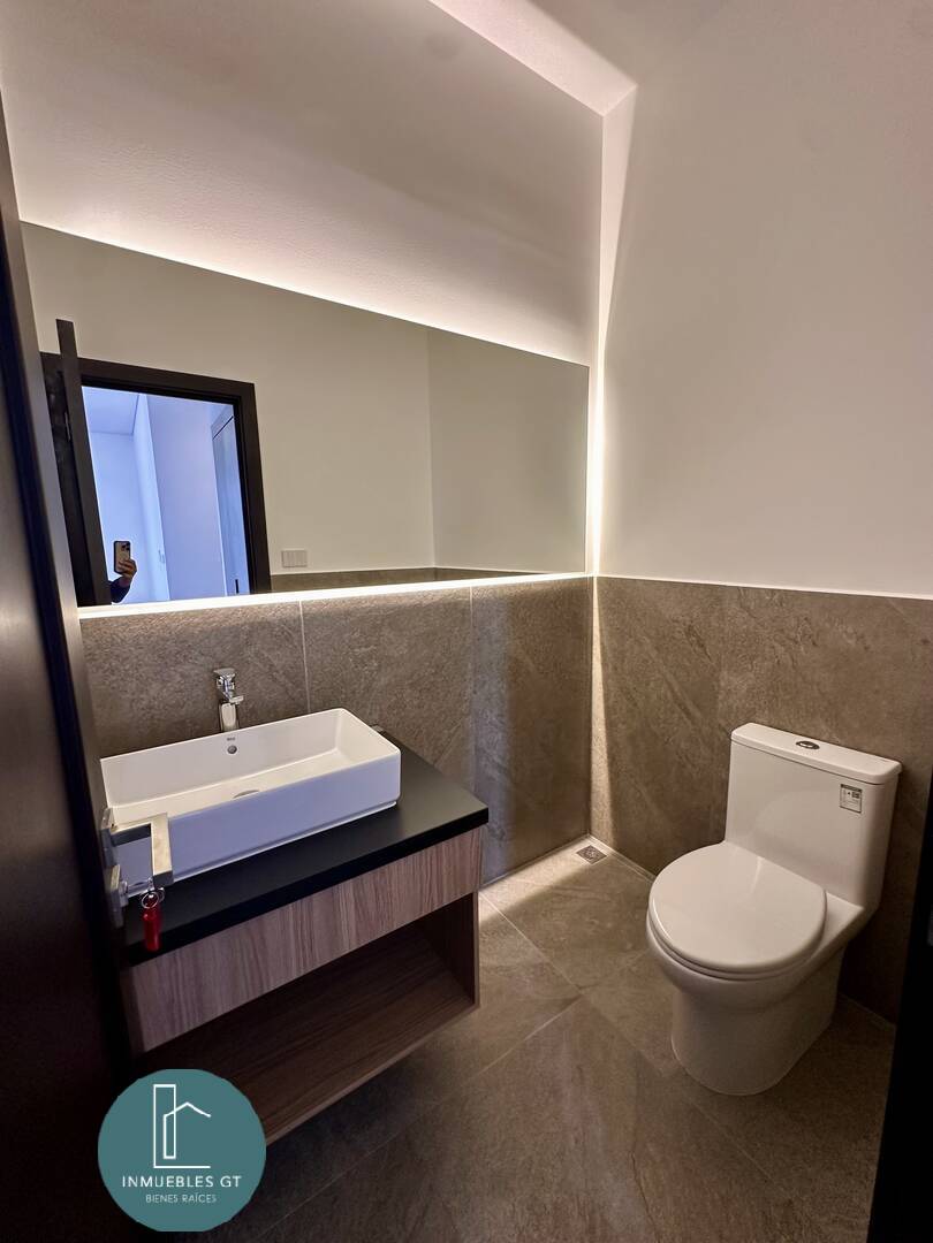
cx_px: 466
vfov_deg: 102.1
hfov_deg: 85.7
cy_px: 622
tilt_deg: -8.2
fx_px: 503
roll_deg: +0.9
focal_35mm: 14
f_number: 2.2
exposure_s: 1/60
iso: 200
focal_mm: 2.22
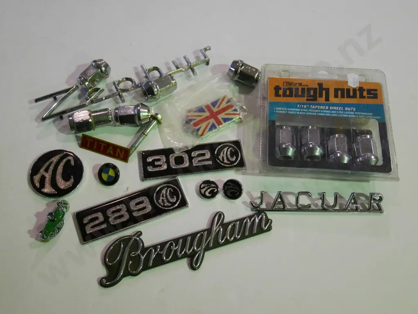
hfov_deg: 51.3
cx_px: 209
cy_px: 157
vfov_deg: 39.7
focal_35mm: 36
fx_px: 435
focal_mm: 18
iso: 3200
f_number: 4.2
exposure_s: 1/250
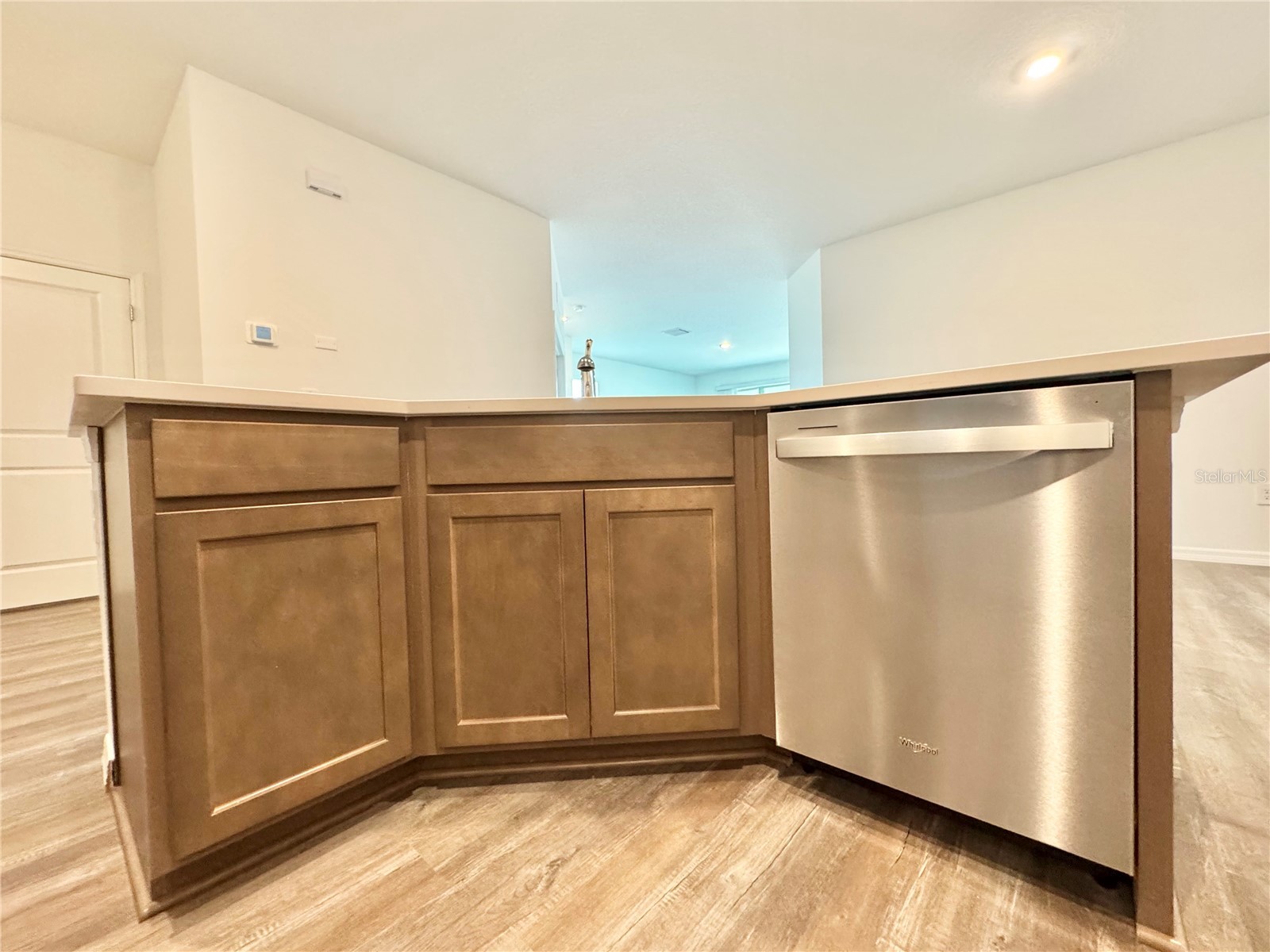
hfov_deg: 102.1
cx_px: 635
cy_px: 476
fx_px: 514
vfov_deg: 85.7
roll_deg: +1.9
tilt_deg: -1.1
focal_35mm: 14
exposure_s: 1/60
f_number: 2.2
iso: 400
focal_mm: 2.22
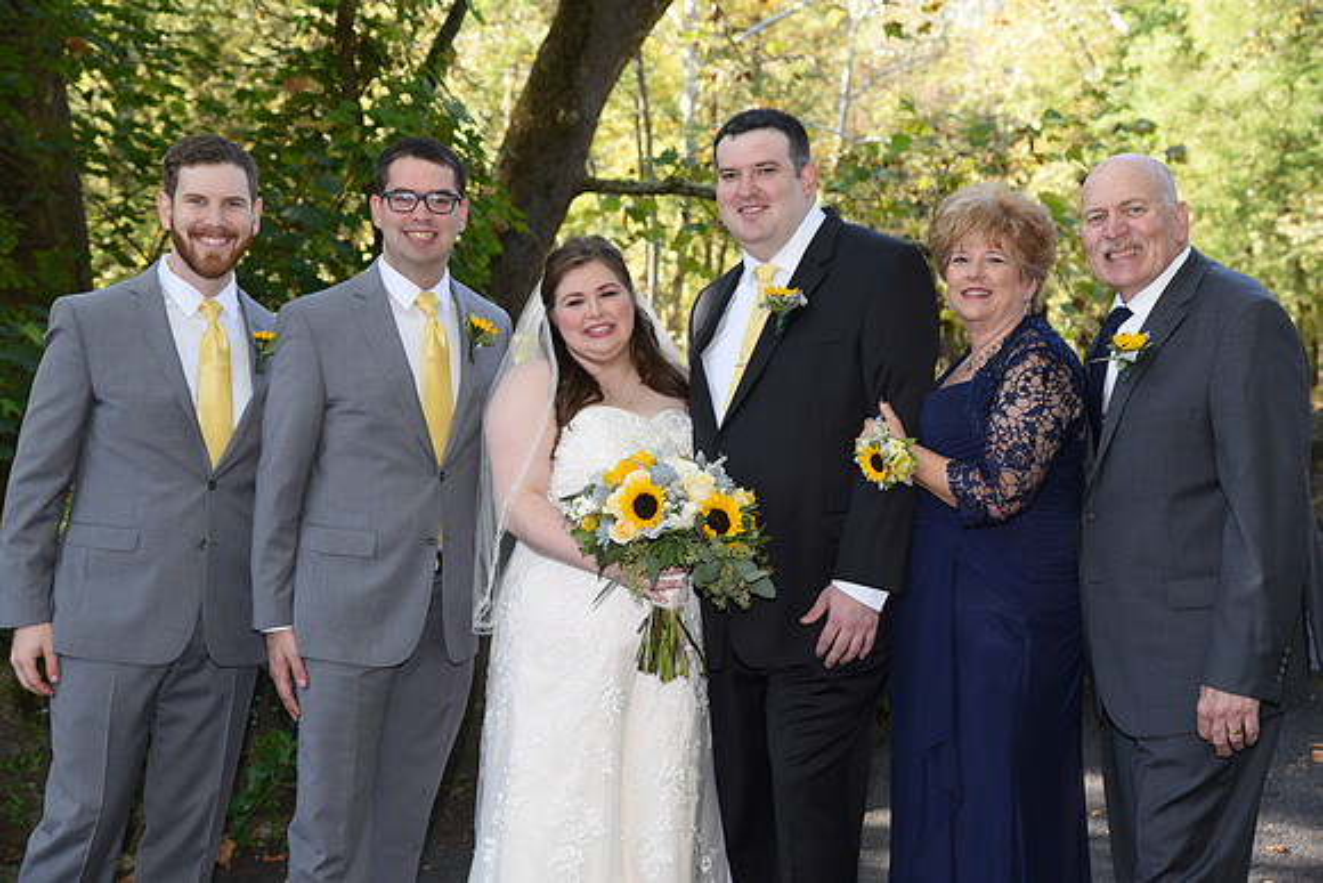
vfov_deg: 20.9
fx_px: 2389
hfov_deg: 31.0
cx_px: 662
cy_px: 442
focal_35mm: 65
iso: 640
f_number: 5.6
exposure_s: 1/200
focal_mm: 65
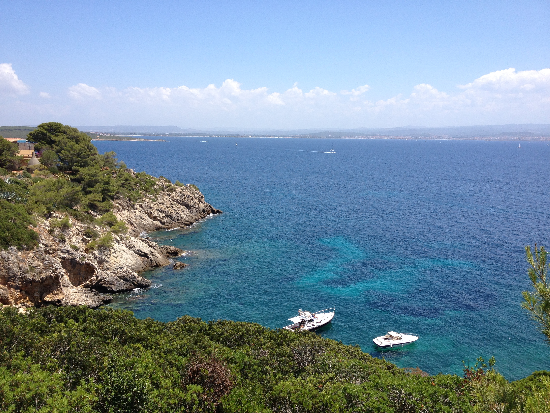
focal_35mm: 35
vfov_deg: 40.7
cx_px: 275
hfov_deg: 52.6
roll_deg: -0.6
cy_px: 206
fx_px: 556
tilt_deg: -10.1
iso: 50
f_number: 2.4
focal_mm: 4.28
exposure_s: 1/1346
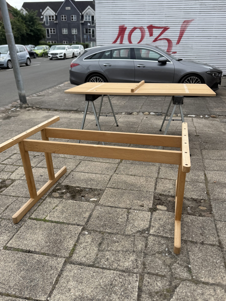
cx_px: 115
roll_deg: -0.9
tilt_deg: -24.9
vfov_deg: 69.4
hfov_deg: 54.9
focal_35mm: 25
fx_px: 218
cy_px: 155
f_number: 1.78
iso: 80
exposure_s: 1/2907
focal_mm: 6.76
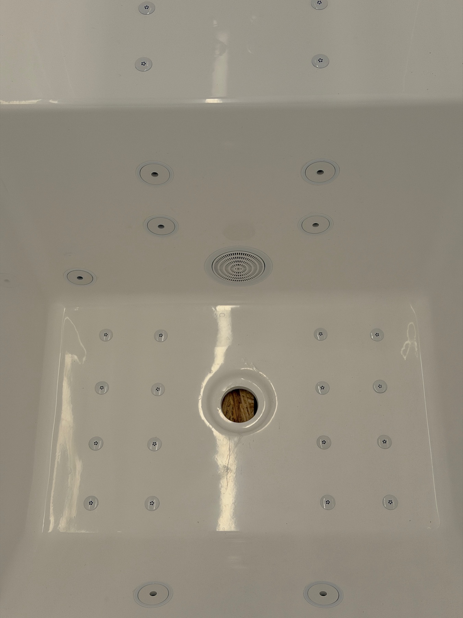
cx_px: 232
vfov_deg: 39.7
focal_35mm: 48
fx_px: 856
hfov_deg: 30.3
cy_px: 309
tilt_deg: -65.2
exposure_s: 1/712
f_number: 1.78
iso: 64
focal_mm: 6.76
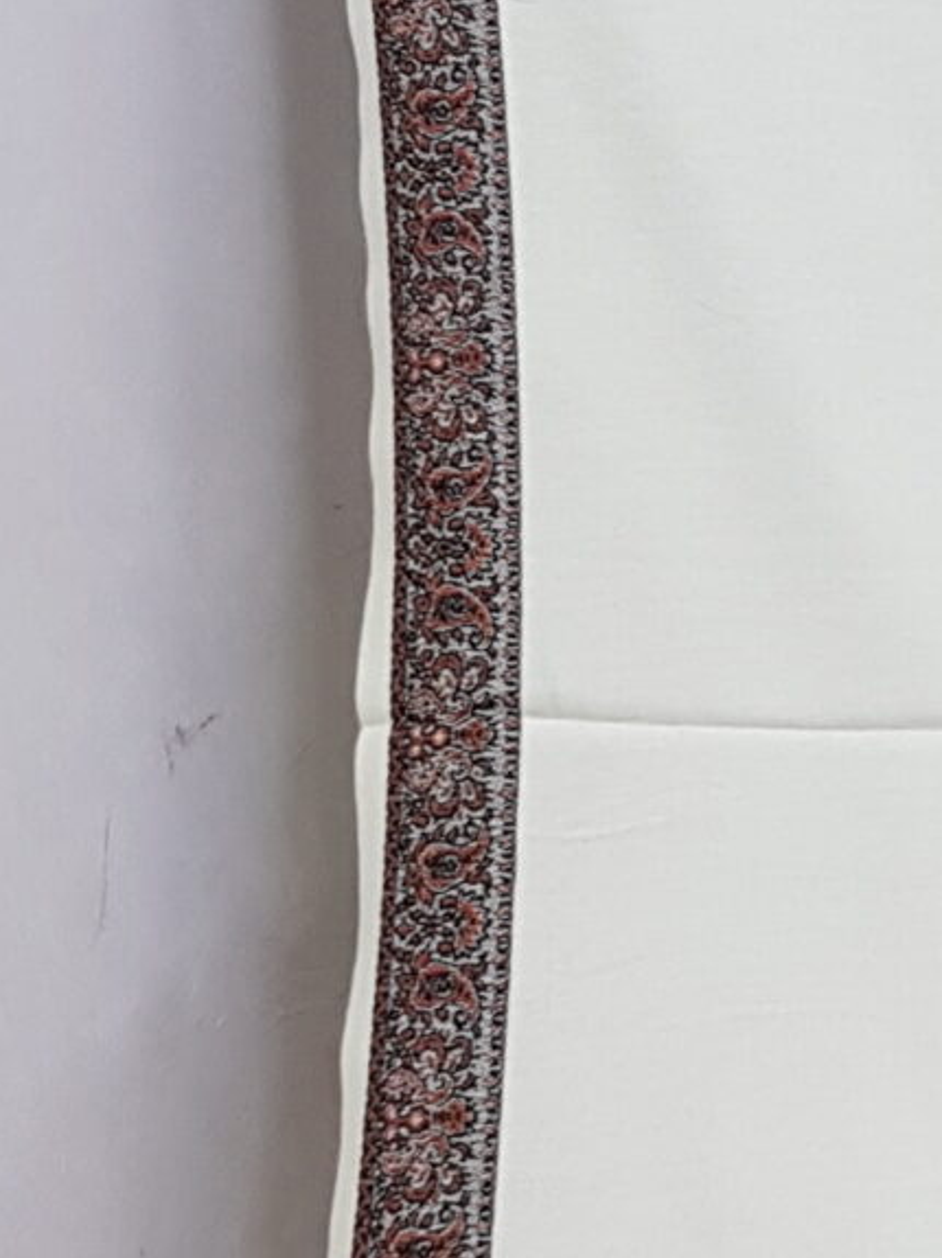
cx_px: 1840
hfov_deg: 11.6
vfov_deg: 17.0
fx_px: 4212
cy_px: 769
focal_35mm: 116
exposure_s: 1/50
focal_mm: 4.2
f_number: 1.7
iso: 125
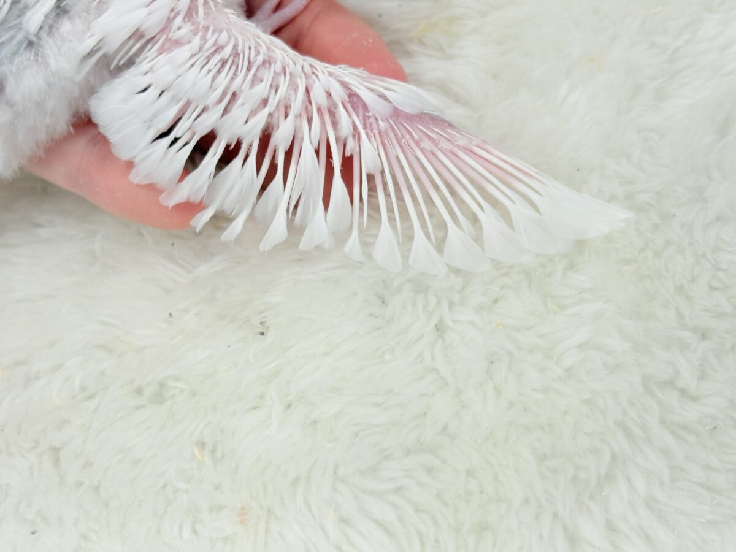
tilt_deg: -54.0
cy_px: 276
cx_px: 368
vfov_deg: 28.0
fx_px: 1106
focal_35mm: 52
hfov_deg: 36.8
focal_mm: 5.96
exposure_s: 1/50
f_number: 1.6
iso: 25
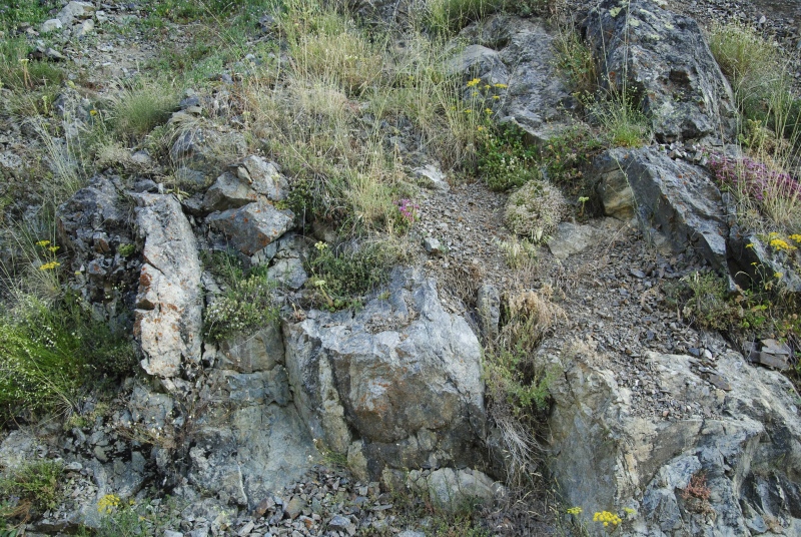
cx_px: 400
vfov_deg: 35.6
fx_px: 836
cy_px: 268
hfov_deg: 51.2
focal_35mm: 38
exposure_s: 1/80
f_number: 5
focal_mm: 25
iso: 400
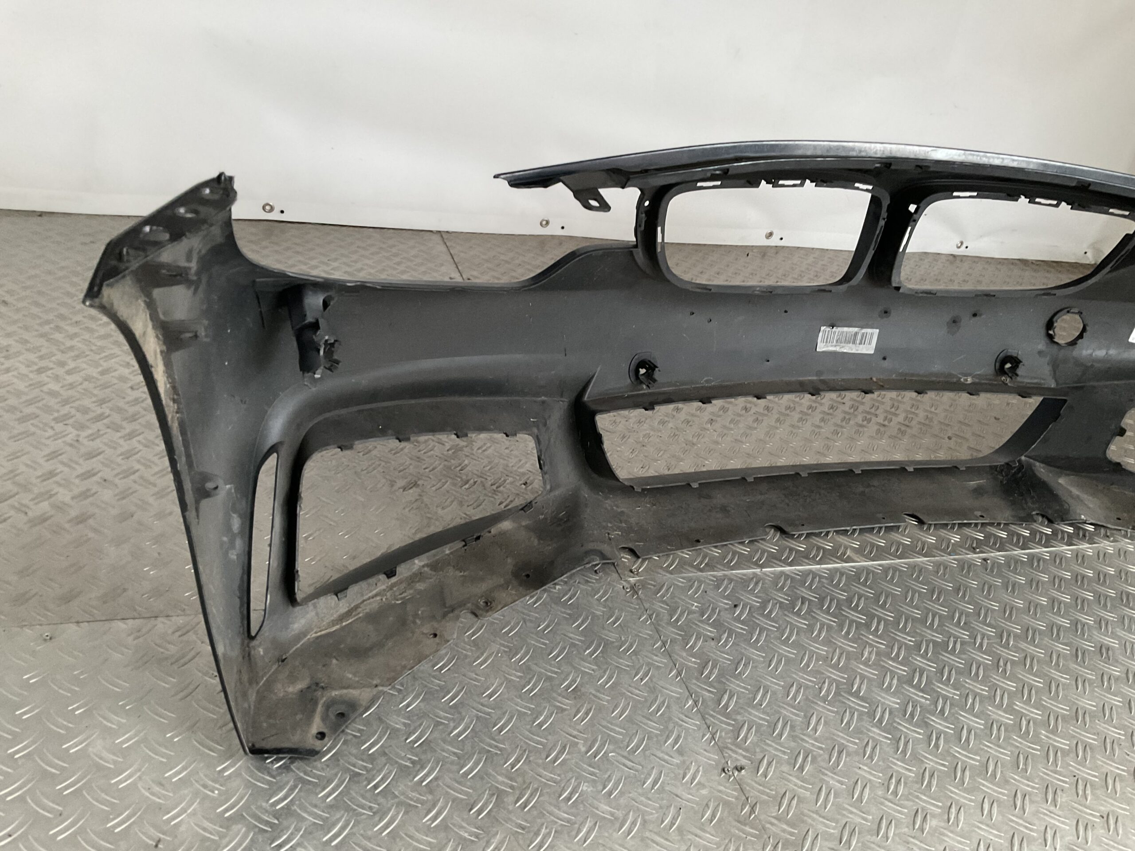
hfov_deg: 61.7
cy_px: 426
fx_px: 951
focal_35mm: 29
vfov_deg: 48.2
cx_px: 568
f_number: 1.8
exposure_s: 1/33
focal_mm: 3
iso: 320
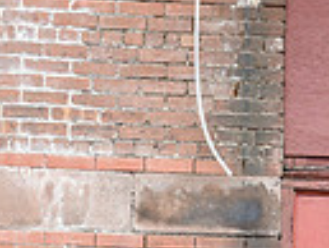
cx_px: 201
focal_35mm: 173
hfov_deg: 11.4
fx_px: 1646
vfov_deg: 8.3
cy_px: 438
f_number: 5.6
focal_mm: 40
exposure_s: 1/320
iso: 500
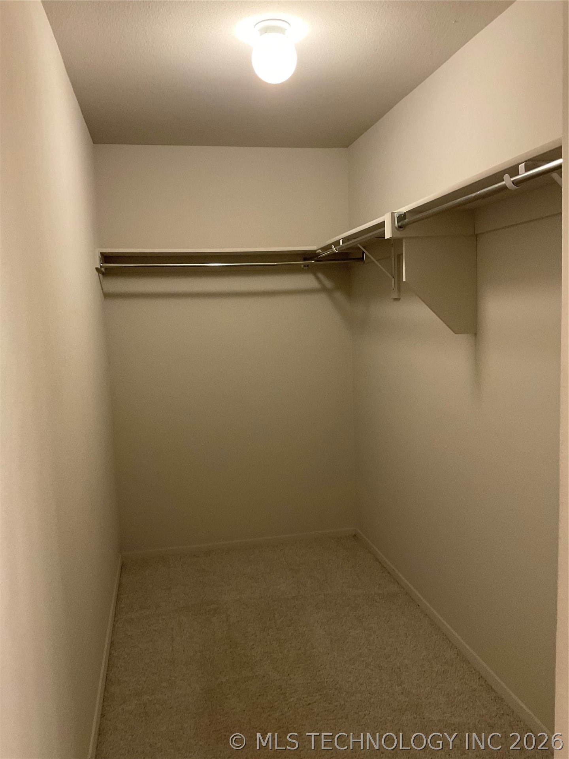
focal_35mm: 29
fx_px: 636
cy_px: 380
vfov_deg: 61.7
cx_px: 284
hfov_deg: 48.2
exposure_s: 1/60
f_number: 1.8
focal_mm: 3
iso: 200
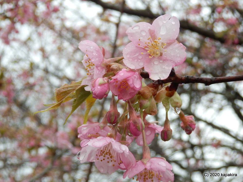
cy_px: 91
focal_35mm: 66
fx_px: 463
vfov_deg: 22.3
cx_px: 122
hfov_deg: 29.4
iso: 125
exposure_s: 1/160
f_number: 4.4
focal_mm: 11.9
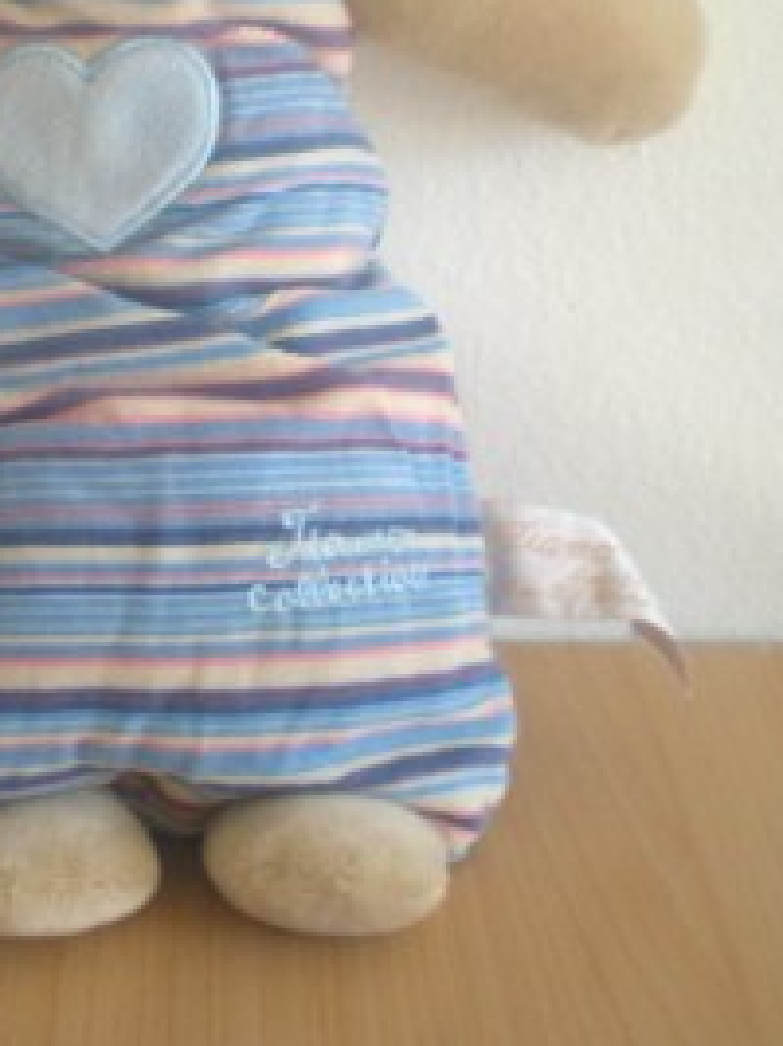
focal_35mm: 74
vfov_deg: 26.0
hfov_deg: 19.7
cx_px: 153
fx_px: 2234
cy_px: 251
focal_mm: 6.3
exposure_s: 1/59.8
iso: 149
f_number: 3.1
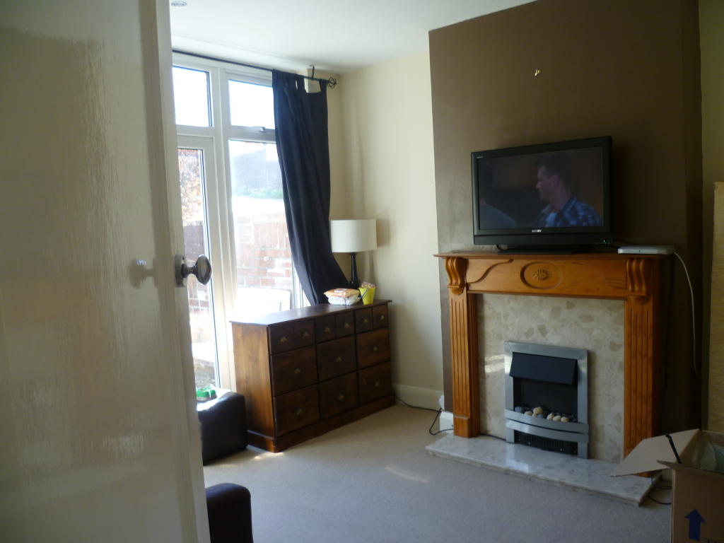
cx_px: 362
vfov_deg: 49.7
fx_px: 586
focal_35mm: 28
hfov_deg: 63.4
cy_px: 272
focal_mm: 5
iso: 80
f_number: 2.8
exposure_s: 1/40
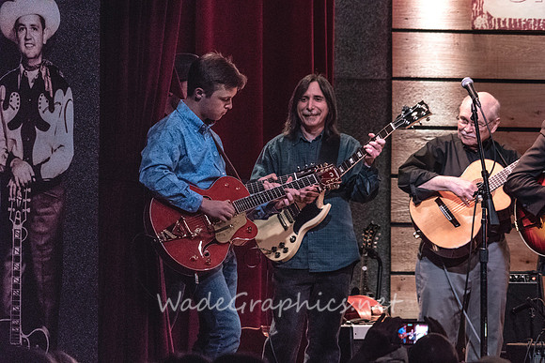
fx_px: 3634
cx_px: 272
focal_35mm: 240
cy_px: 182
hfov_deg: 8.6
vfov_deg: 5.7
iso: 6400
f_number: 8
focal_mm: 240
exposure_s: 1/100
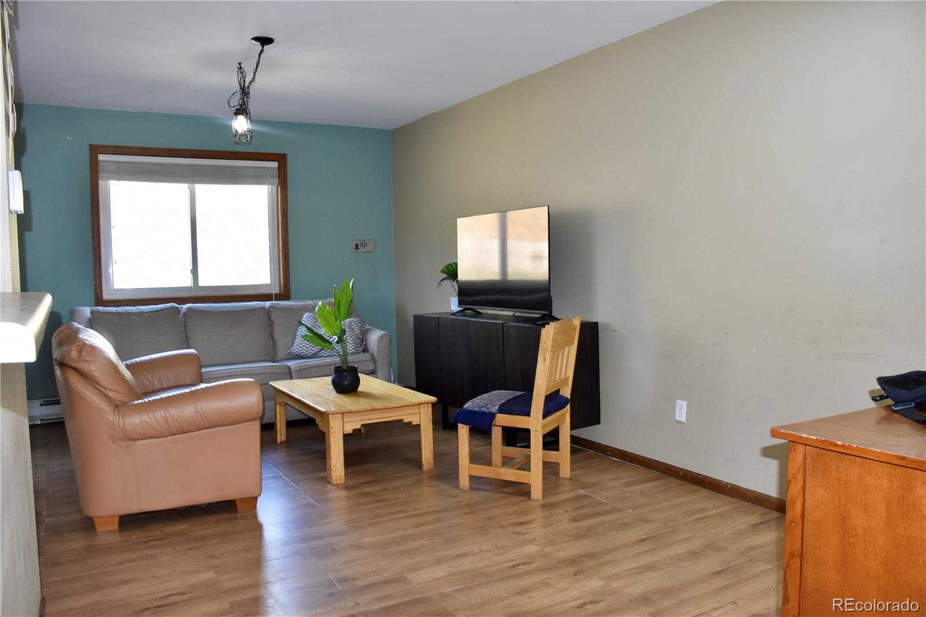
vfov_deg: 47.9
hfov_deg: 67.4
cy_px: 308
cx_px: 463
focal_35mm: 27
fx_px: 694
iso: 800
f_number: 5
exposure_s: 1/100
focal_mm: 18
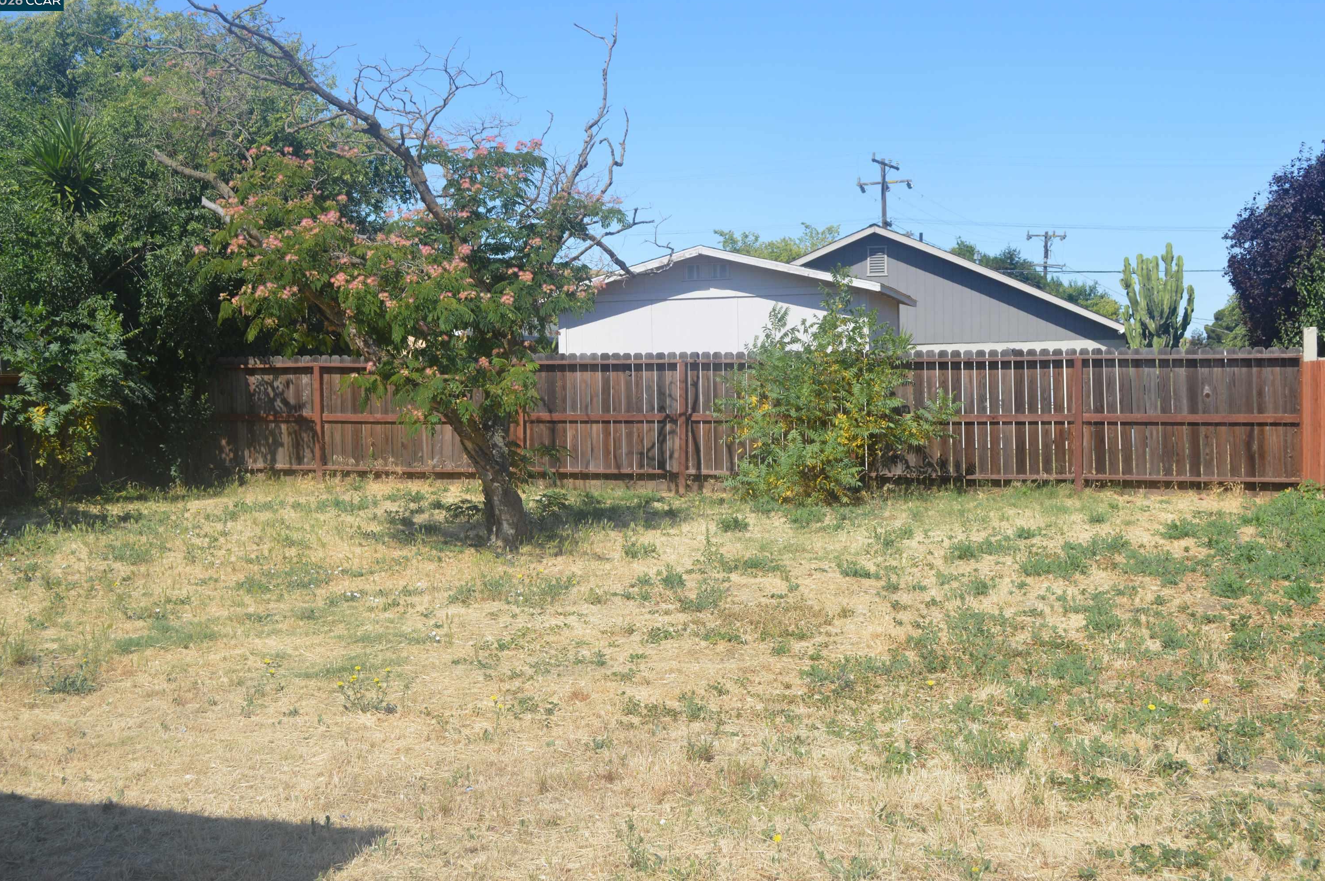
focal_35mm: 40
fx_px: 1471
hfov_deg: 48.5
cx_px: 655
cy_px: 441
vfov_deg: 33.3
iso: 100
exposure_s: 1/250
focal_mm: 26
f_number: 8
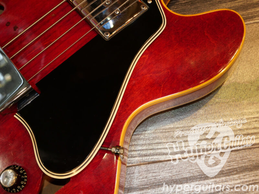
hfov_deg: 38.2
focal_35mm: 50
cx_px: 130
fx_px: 374
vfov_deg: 29.1
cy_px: 97
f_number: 5.2
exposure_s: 1/50
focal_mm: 25
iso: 800
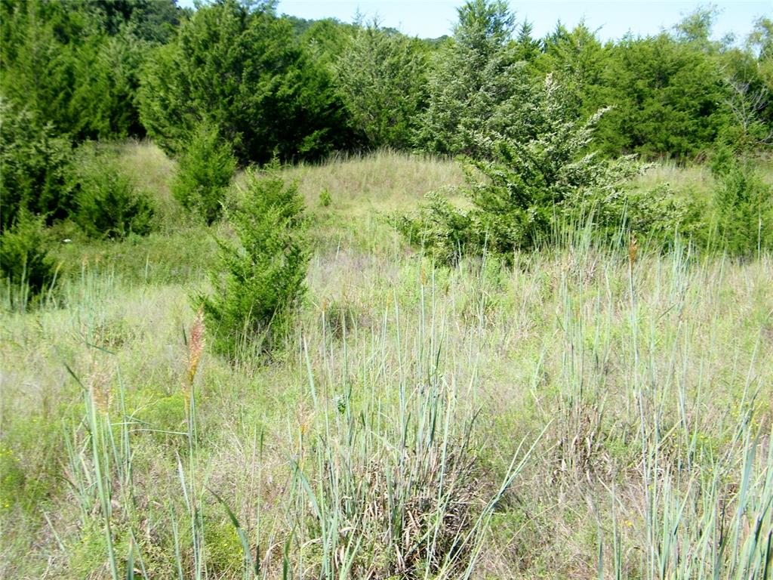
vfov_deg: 30.9
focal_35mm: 47
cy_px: 290
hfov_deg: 40.4
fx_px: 1050
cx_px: 386
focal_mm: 8.3
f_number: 7.8
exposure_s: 1/160
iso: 80
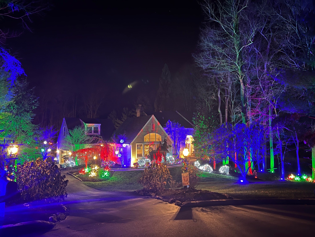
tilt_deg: +2.8
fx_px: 237
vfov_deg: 53.1
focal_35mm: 26
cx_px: 158
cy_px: 118
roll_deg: +0.0
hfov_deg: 67.3
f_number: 1.5
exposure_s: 1/9
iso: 800
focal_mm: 5.7
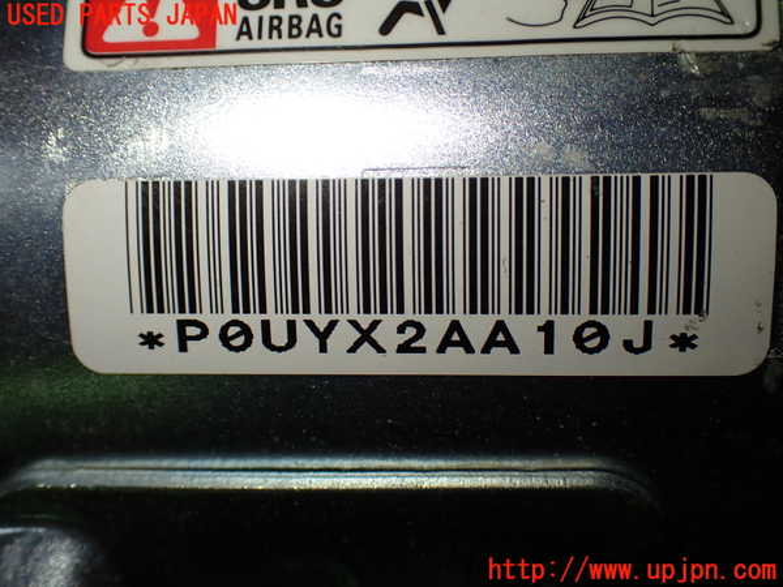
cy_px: 294
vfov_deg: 32.9
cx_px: 392
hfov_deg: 42.9
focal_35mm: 44
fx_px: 995
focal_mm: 7.84
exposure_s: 1/160
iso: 125
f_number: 2.9
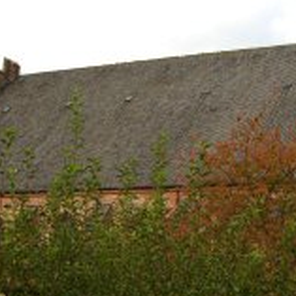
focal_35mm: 86
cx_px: 229
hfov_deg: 20.0
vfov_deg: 20.1
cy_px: 201
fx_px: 832
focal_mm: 7.5
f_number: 4.8
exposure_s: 1/256
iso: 50
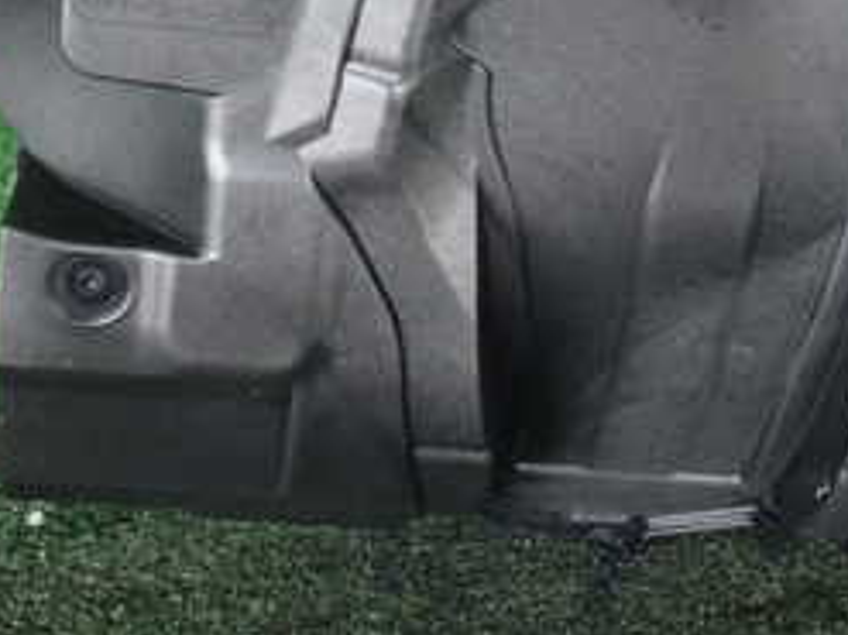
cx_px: 663
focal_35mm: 73
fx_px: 1787
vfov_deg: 19.3
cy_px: -62
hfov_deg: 26.3
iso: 200
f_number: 2.3
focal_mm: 5.4
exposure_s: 1/40
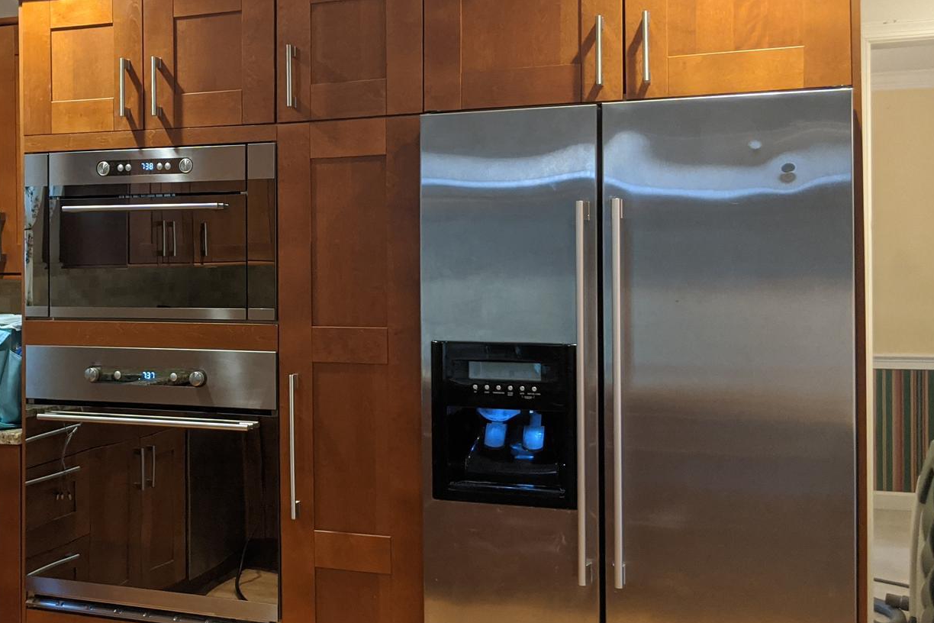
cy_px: 268
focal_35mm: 47
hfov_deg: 40.2
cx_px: 187
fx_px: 1219
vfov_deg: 28.6
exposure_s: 1/60
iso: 393
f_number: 1.8
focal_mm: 4.44
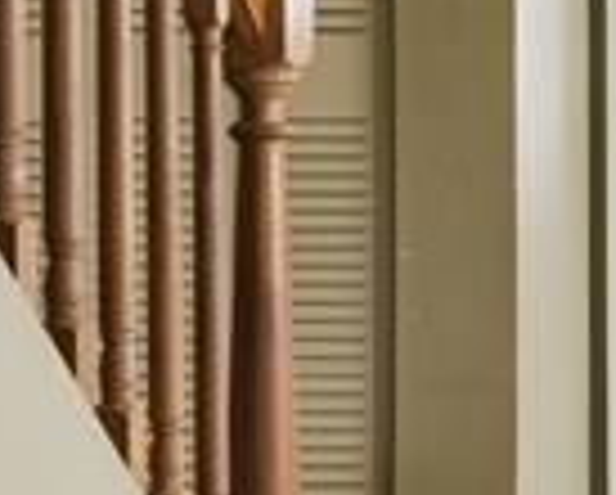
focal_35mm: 119
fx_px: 2173
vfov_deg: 12.9
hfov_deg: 14.5
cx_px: 1048
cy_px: 34
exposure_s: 1/8
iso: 400
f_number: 9
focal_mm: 17
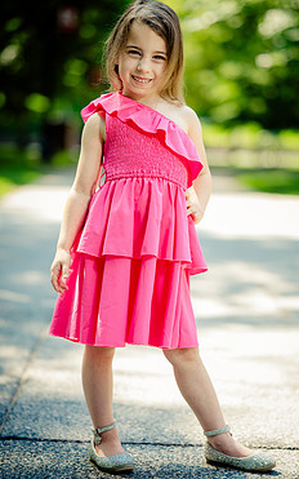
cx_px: 171
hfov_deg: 12.5
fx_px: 1368
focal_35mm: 105
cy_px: 249
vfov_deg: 19.8
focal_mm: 85
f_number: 1.8
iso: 32
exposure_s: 1/200
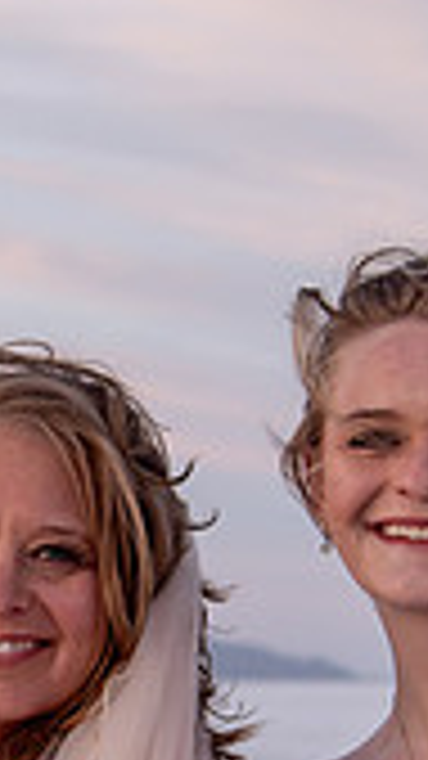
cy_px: 607
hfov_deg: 6.3
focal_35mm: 191
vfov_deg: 11.2
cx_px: 23
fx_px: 3855
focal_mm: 40
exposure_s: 1/125
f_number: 4
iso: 200
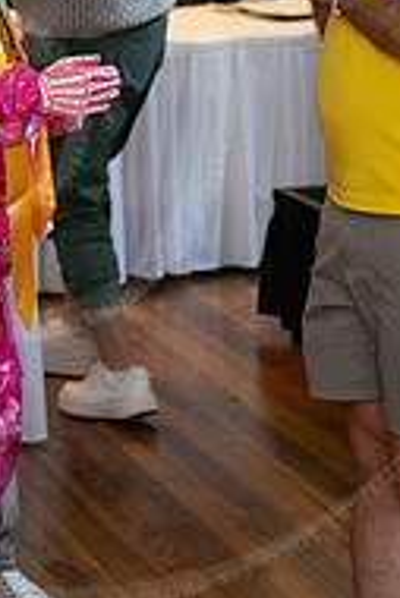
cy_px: 208
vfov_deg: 14.4
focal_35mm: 142
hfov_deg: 9.6
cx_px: 16
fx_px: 2362
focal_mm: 40
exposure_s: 1/250
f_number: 2.1
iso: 3600
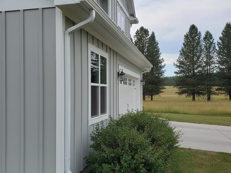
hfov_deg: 67.3
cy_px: 86
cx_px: 116
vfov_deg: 53.1
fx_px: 174
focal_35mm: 26
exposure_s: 1/380
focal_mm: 5.7
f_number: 1.6
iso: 174
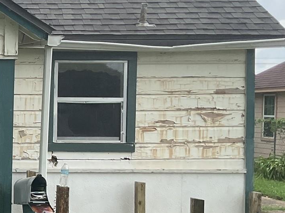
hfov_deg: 21.3
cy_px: 142
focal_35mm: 83
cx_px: -87
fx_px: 683
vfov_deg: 17.7
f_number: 1.8
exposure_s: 1/439
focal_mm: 3
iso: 16
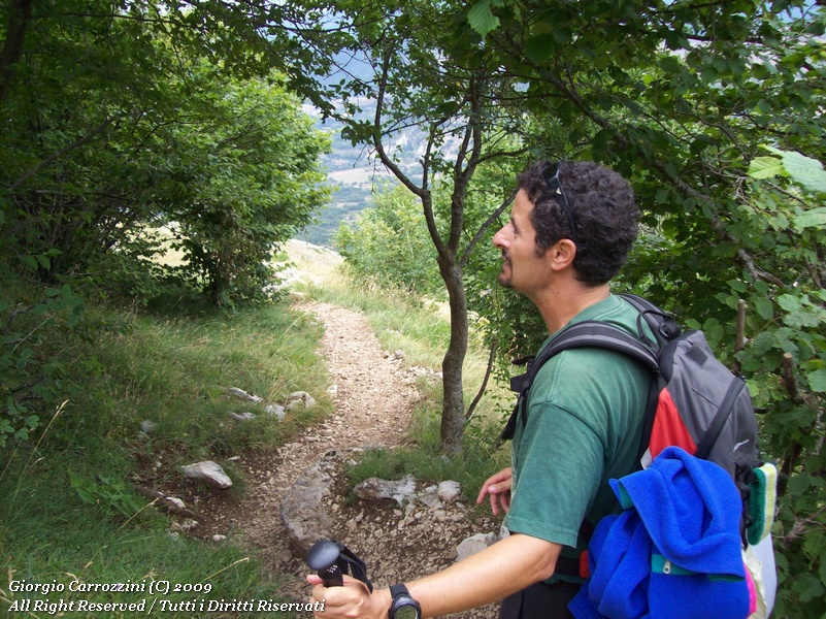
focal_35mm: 36
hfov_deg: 51.4
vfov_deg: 39.6
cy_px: 310
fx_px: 859
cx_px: 413
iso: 80
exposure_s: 1/162
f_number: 2.7
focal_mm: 6
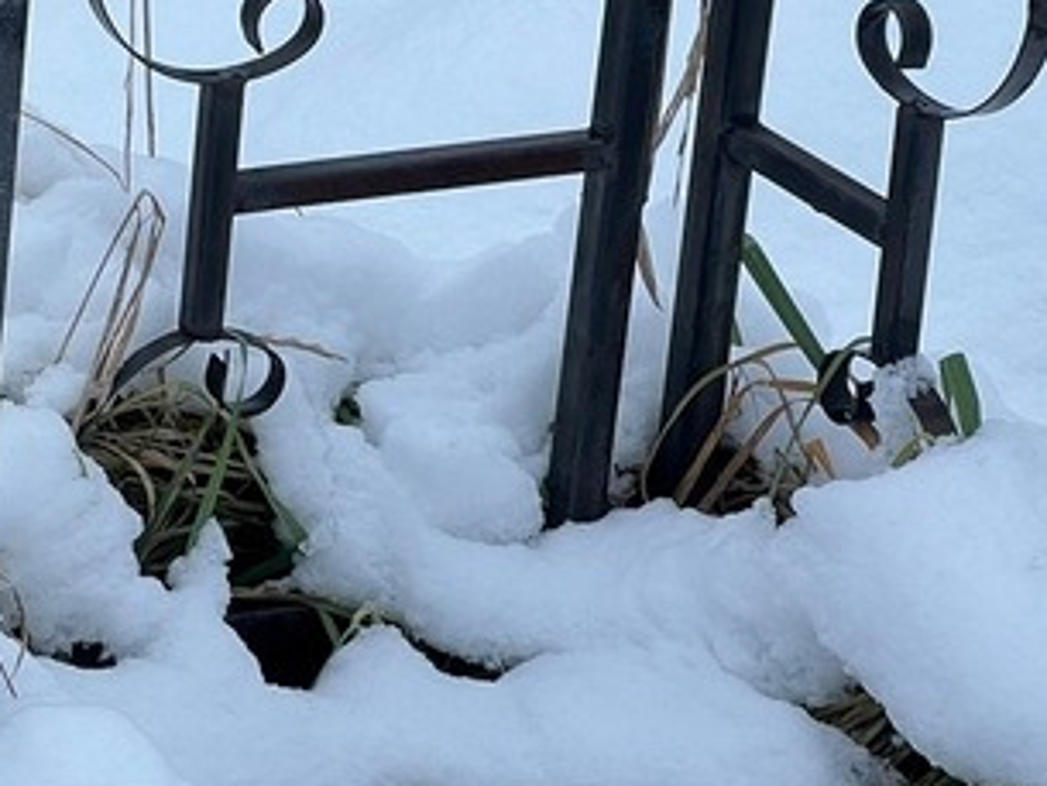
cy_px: 178
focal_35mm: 202
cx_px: -148
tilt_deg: -21.3
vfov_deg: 7.3
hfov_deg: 9.7
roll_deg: -3.4
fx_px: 6112
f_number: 2.8
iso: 32
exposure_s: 1/111
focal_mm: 9
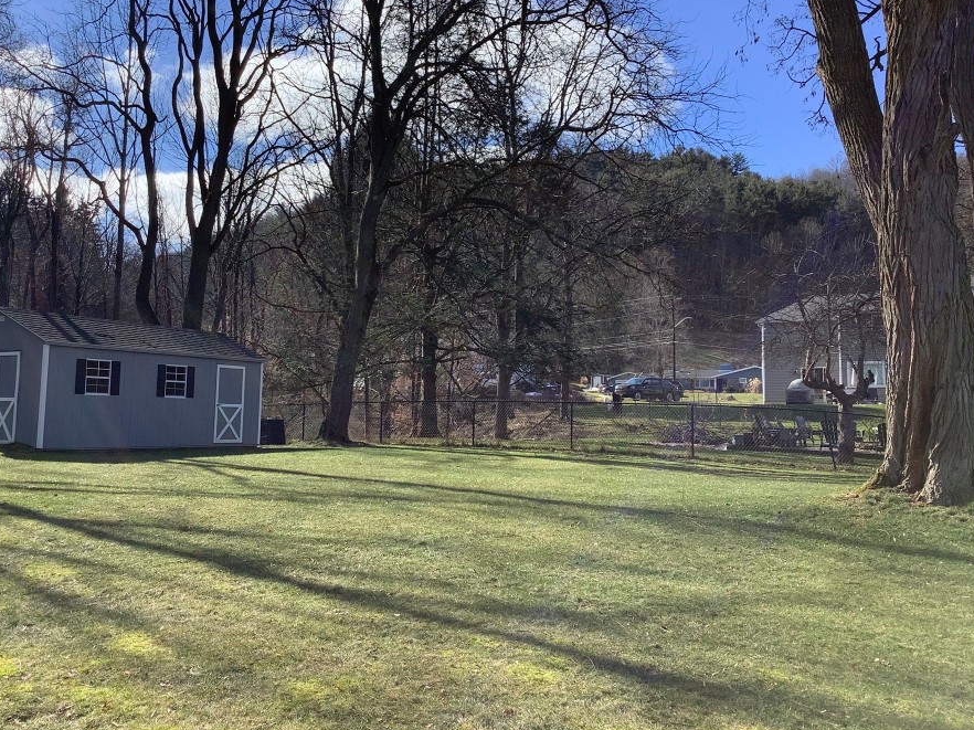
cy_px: 310
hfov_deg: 51.4
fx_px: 1013
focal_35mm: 36
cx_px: 473
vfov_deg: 39.5
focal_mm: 3.3
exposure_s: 1/959
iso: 25
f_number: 2.4
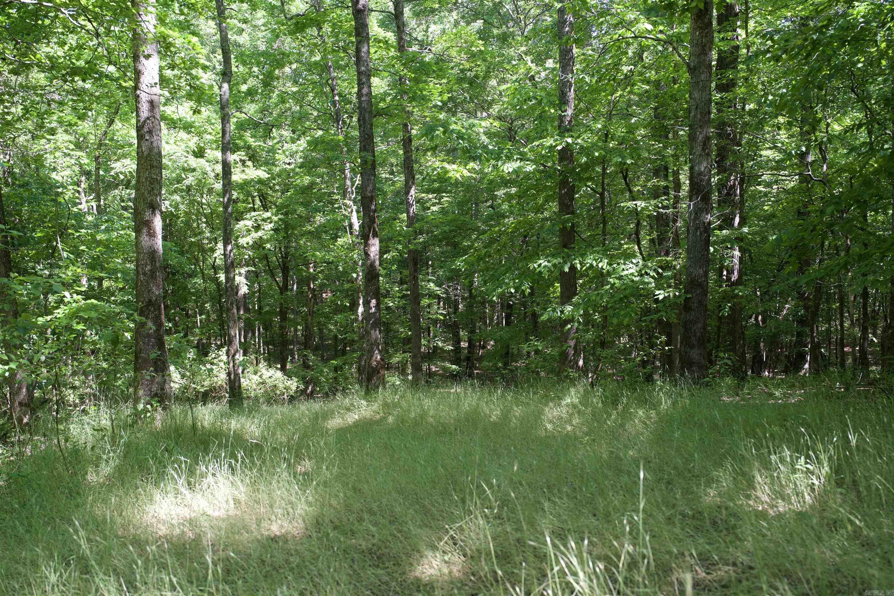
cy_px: 298
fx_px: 894
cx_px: 447
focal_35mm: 36
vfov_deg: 36.9
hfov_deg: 53.1
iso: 125
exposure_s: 1/60
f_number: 4
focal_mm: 36
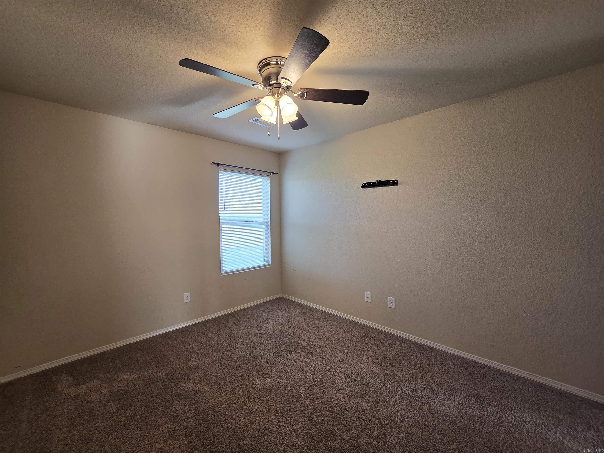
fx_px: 227
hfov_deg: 106.2
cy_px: 226
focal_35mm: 13
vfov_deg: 89.9
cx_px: 302
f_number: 2.2
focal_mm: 2.2
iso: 125
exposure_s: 1/60
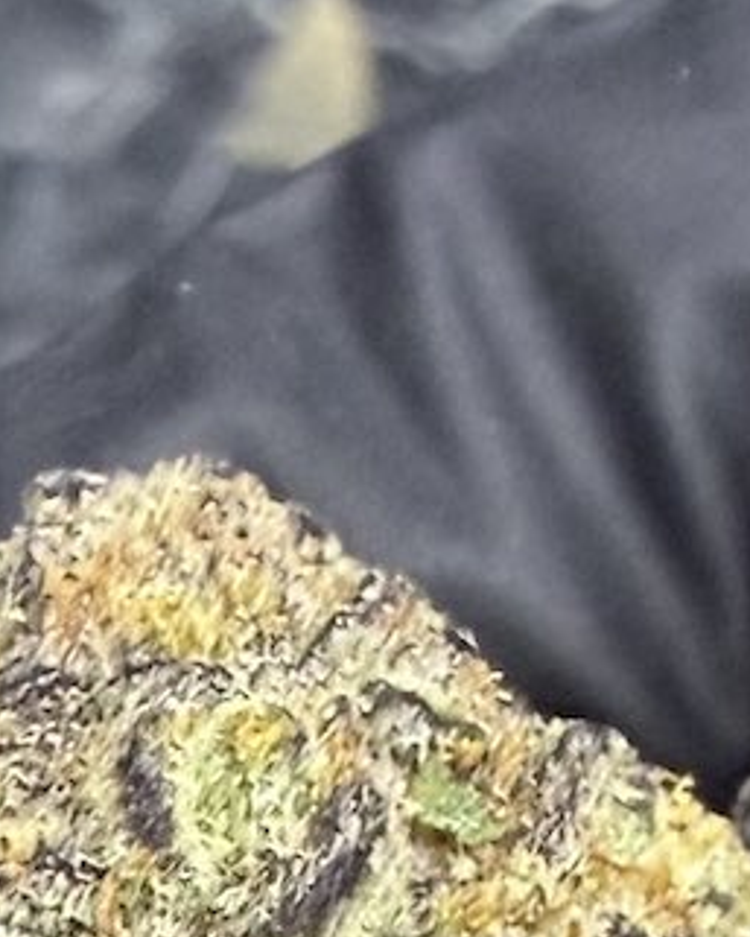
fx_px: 3883
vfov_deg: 11.2
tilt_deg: -69.3
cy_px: 2326
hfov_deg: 10.9
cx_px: -125
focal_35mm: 140
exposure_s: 1/83
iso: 320
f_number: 2.2
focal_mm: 2.22
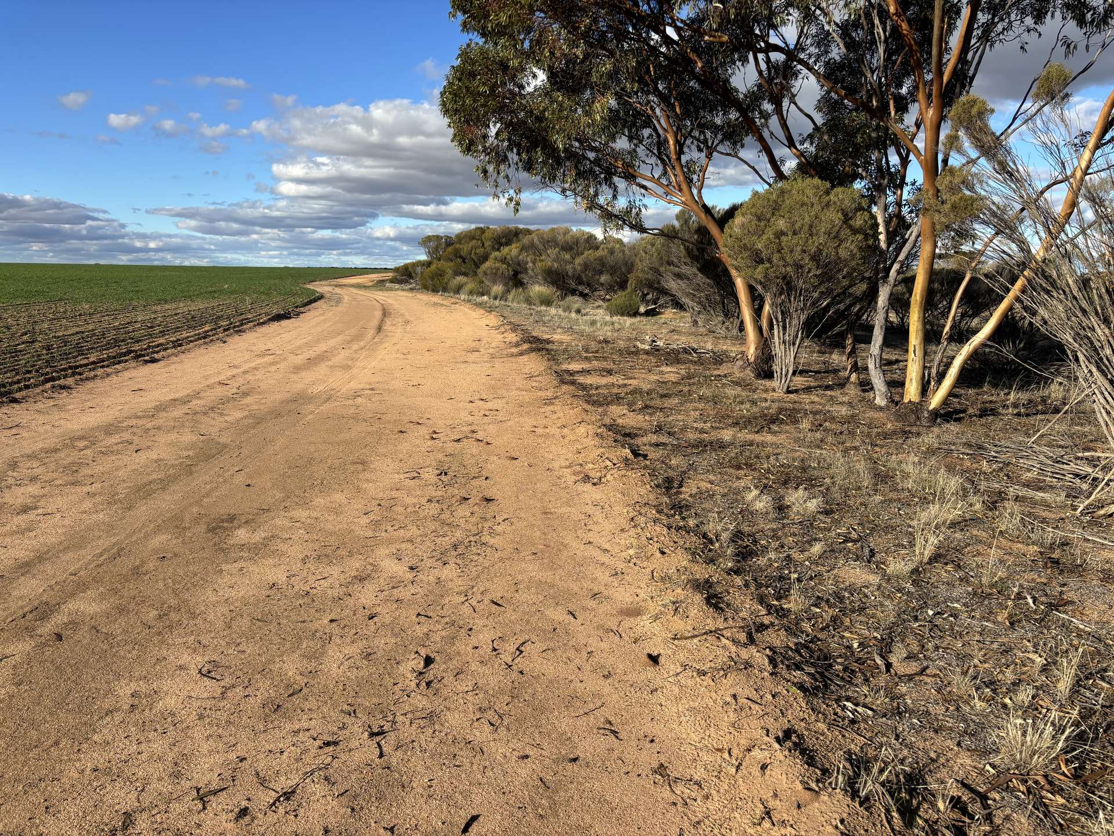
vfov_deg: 53.1
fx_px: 837
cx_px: 557
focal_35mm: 26
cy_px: 418
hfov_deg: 67.3
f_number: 1.6
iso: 50
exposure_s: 1/2710
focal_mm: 5.96
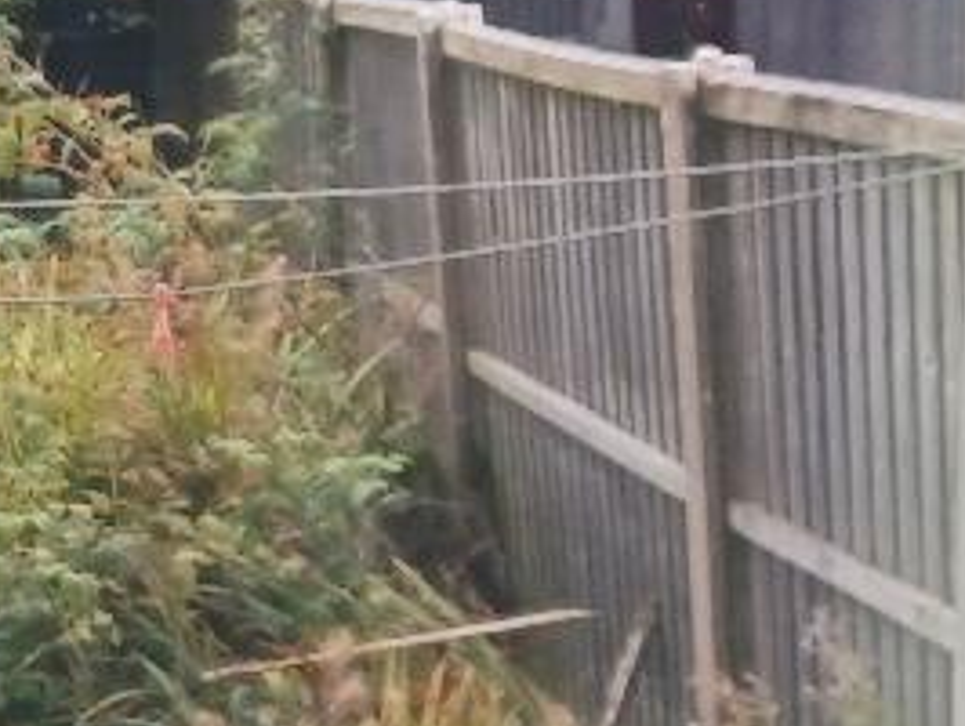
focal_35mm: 122
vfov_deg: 12.2
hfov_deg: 14.7
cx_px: -591
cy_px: 263
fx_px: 3404
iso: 40
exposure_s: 1/100
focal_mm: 4.6
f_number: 1.8
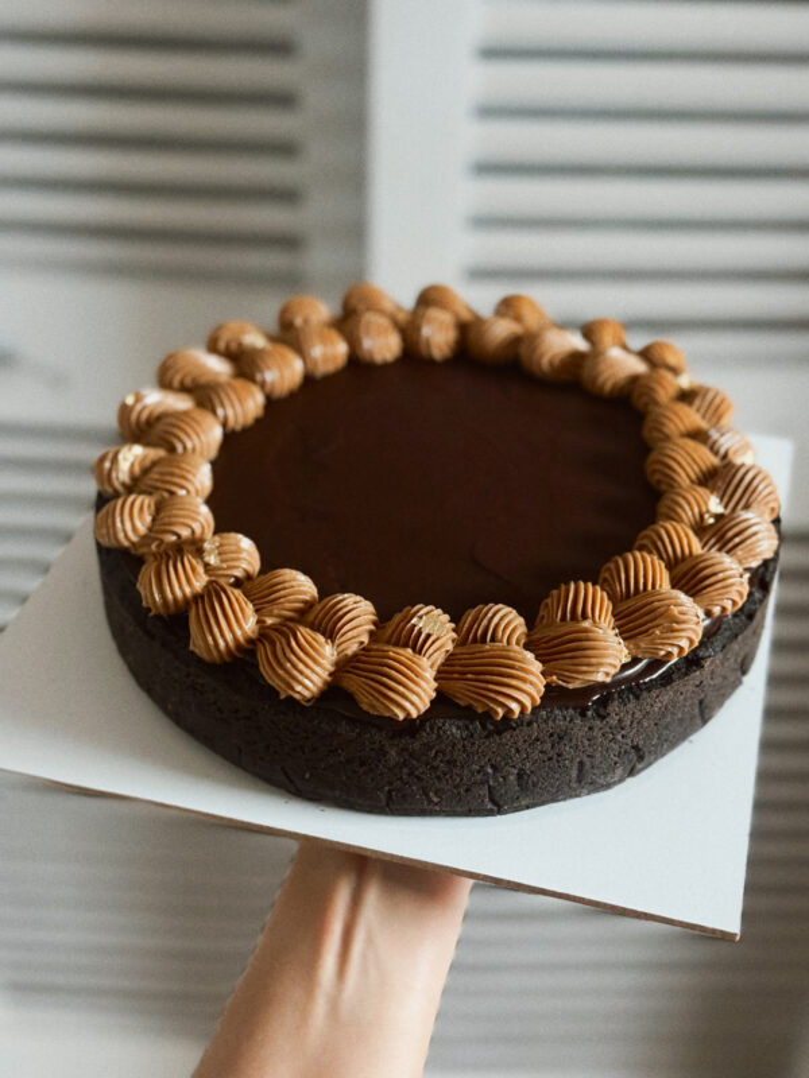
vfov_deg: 39.7
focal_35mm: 48
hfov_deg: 30.3
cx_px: 404
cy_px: 539
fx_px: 1496
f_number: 1.78
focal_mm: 6.76
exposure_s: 1/60
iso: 160
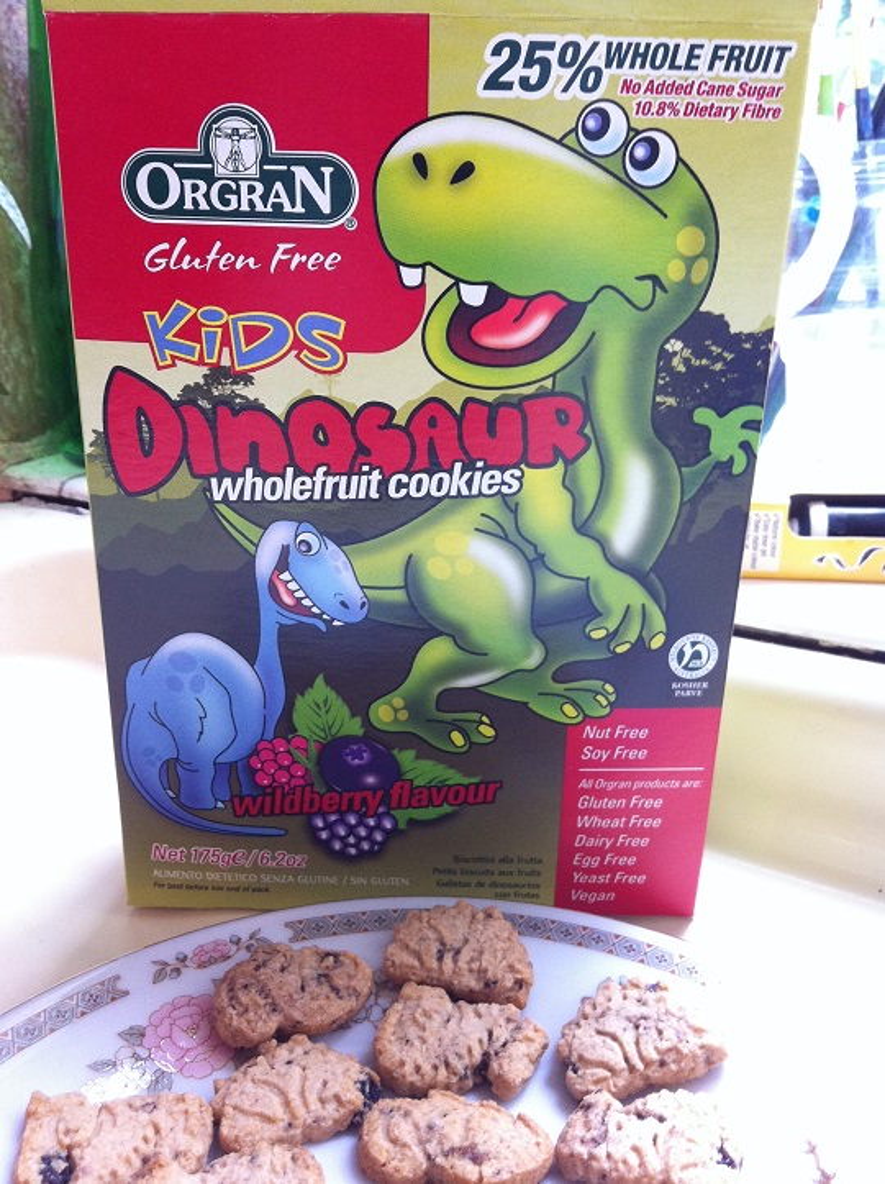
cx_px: 442
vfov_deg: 52.7
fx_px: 1195
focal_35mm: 35
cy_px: 592
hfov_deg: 40.6
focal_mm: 3.85
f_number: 2.8
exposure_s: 1/15
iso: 125
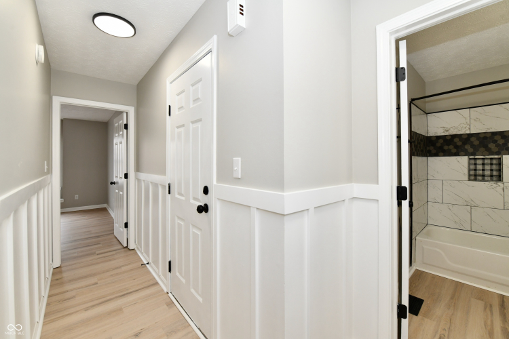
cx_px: 254
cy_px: 170
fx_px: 198
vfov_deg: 81.2
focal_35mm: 14
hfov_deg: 104.3
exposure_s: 1/80
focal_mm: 14
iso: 640
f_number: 6.3
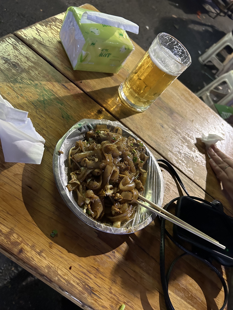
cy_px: 155
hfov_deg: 53.1
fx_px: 233
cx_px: 116
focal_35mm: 26
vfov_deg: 67.3
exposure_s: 1/40
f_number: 1.5
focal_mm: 5.7
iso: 640
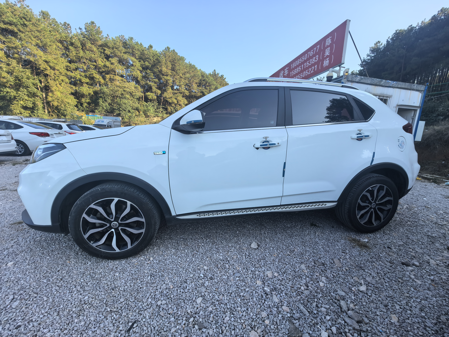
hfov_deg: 106.2
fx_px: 169
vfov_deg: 89.9
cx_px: 224
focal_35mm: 13
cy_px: 168
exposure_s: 1/276
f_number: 2.2
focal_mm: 1.95
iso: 50
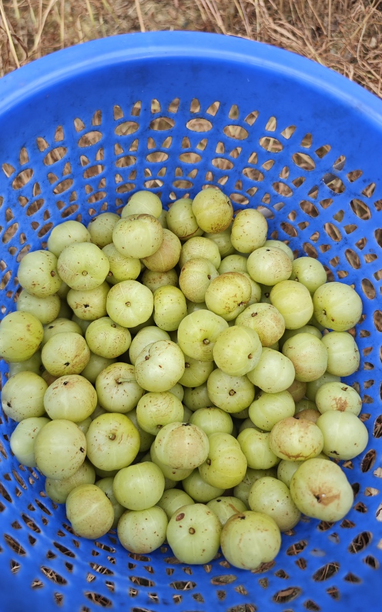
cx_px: 167
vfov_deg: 72.5
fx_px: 416
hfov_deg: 49.2
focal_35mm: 25
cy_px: 301
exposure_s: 1/310
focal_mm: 8.7
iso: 50
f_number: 1.9
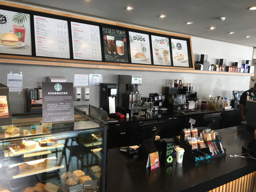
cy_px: 96
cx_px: 128
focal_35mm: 29
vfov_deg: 48.2
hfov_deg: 61.6
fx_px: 215
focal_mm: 4.15
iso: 40
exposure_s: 1/30
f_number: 2.2
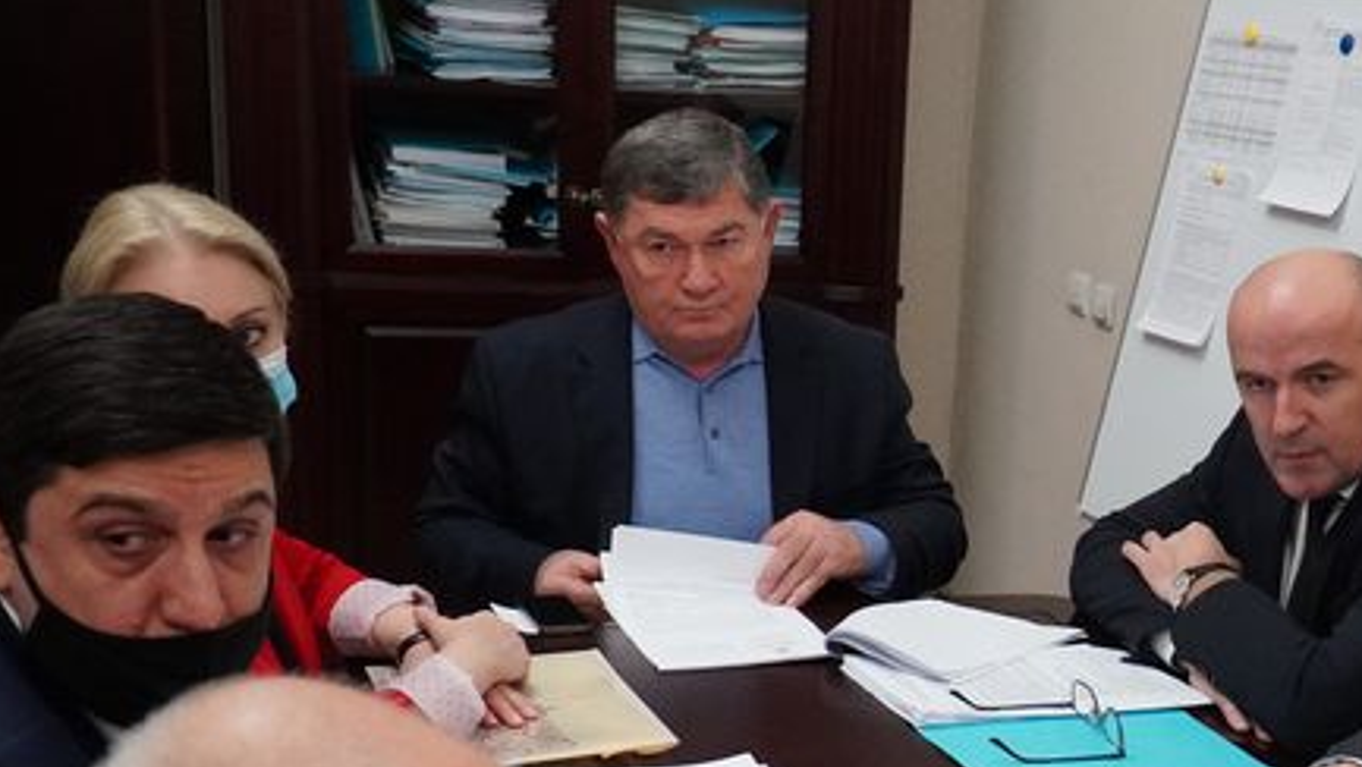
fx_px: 2096
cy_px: 674
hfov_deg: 35.0
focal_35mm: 58
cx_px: 1076
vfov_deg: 20.4
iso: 5000
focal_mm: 20
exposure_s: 1/250
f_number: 4
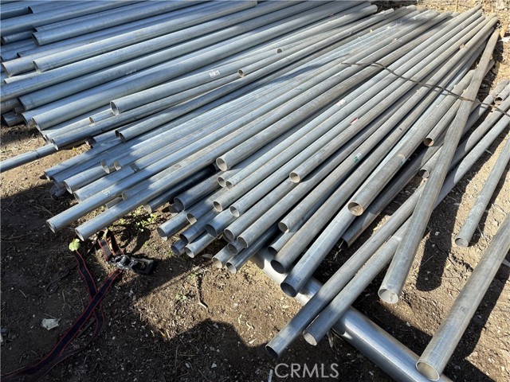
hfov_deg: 71.6
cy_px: 191
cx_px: 255
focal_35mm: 24
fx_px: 354
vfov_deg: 56.8
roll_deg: +1.0
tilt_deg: -42.0
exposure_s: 1/2000
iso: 80
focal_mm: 6.76
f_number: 1.78
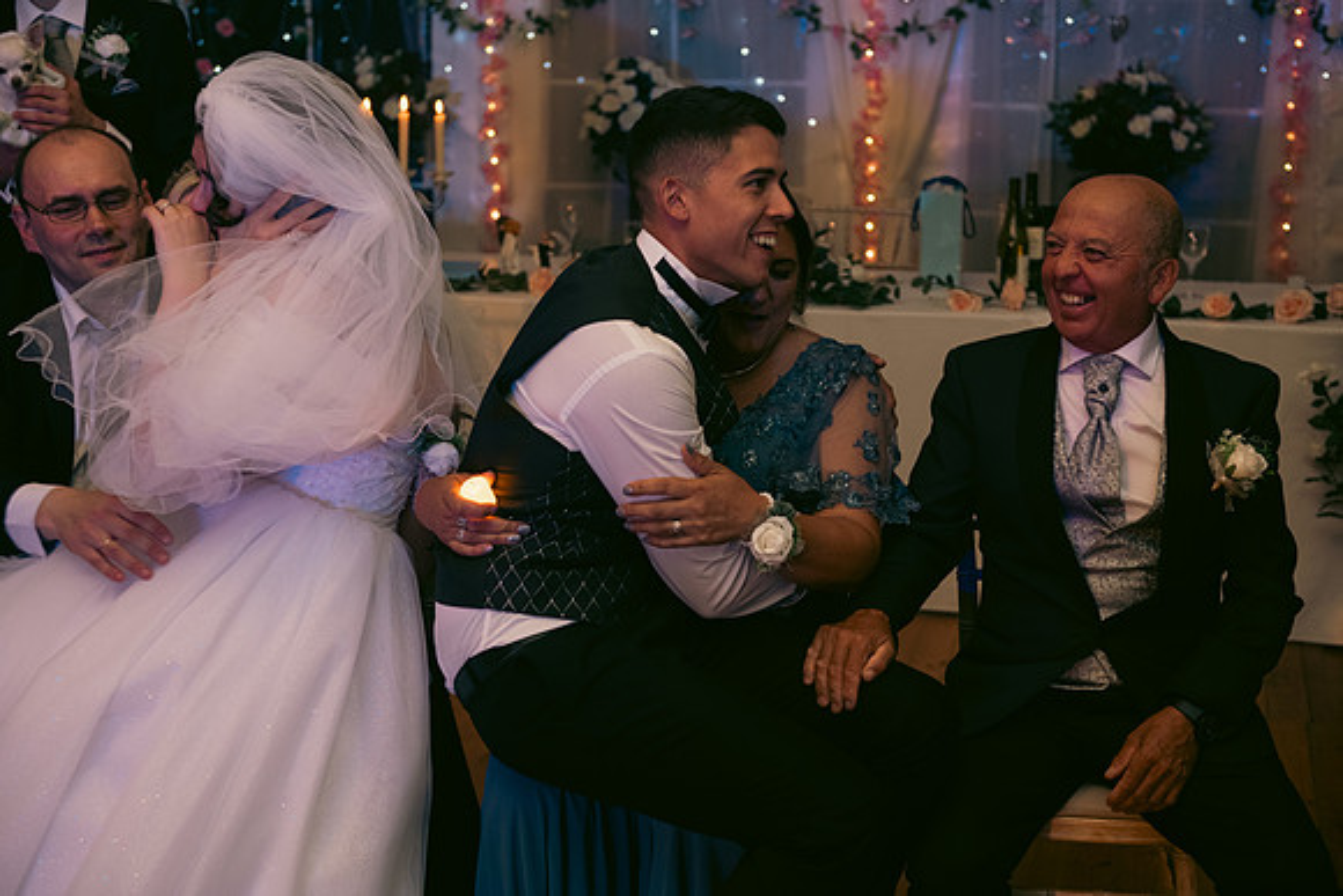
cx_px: 672
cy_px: 448
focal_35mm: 55
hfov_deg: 36.2
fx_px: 2052
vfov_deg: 24.6
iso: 800
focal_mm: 55
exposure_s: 1/160
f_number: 3.5
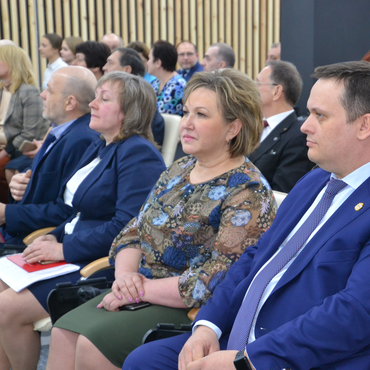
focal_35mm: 96
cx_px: 231
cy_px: 186
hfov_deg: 18.1
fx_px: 1161
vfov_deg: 18.1
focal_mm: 50
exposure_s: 1/60
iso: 1600
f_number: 4.8
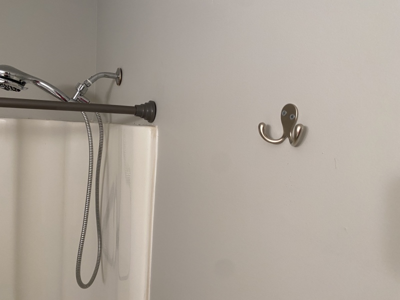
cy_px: 150
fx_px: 300
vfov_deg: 53.1
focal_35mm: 26
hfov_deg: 67.3
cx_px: 200
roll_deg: -2.7
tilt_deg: -3.4
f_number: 1.8
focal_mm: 4.25
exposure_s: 1/60
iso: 80
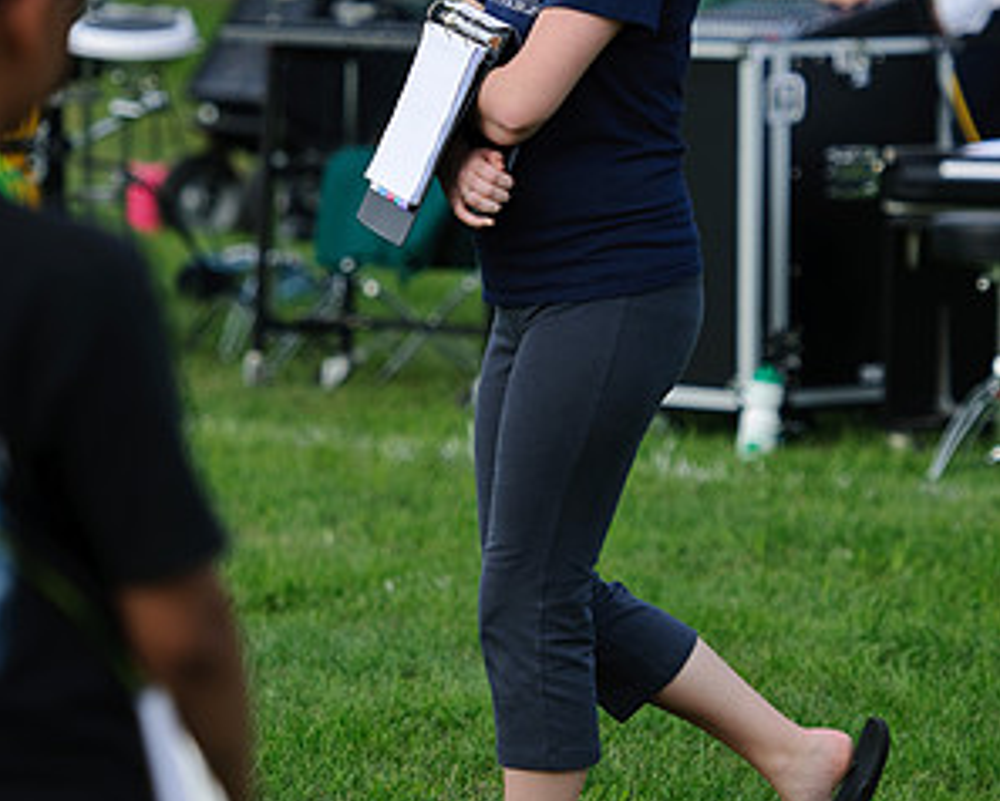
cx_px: 500
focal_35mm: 288
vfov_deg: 5.4
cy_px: 283
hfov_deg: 6.7
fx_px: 8521
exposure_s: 1/1000
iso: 200
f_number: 2.8
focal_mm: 135
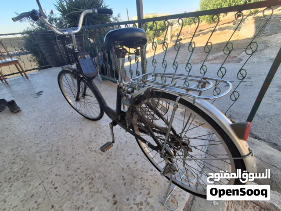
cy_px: 106
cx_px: 140
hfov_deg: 94.5
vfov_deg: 78.1
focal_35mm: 16
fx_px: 130
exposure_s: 1/362
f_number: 2.2
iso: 40
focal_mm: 1.64
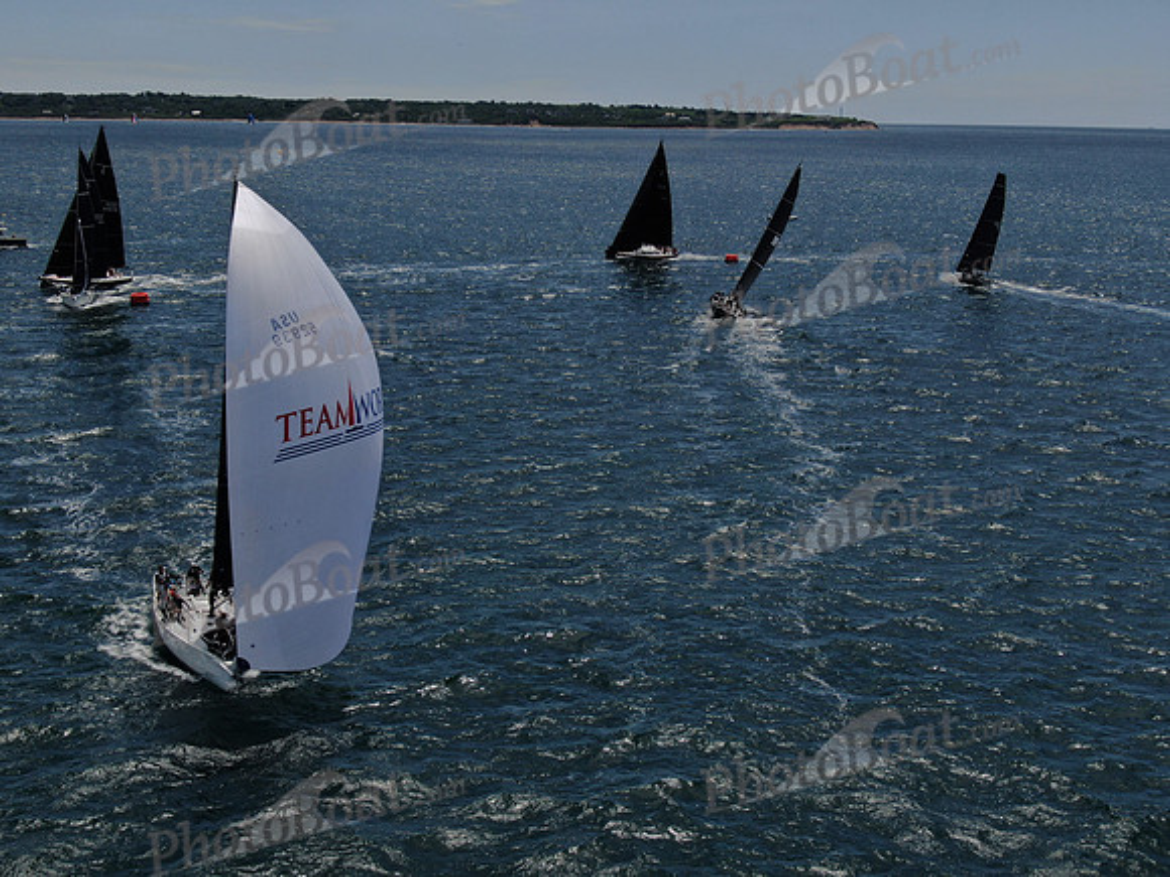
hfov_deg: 39.7
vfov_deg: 30.3
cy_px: 438
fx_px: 1622
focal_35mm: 48
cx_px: 585
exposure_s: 1/2000
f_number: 3.8
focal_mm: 8.6
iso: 100
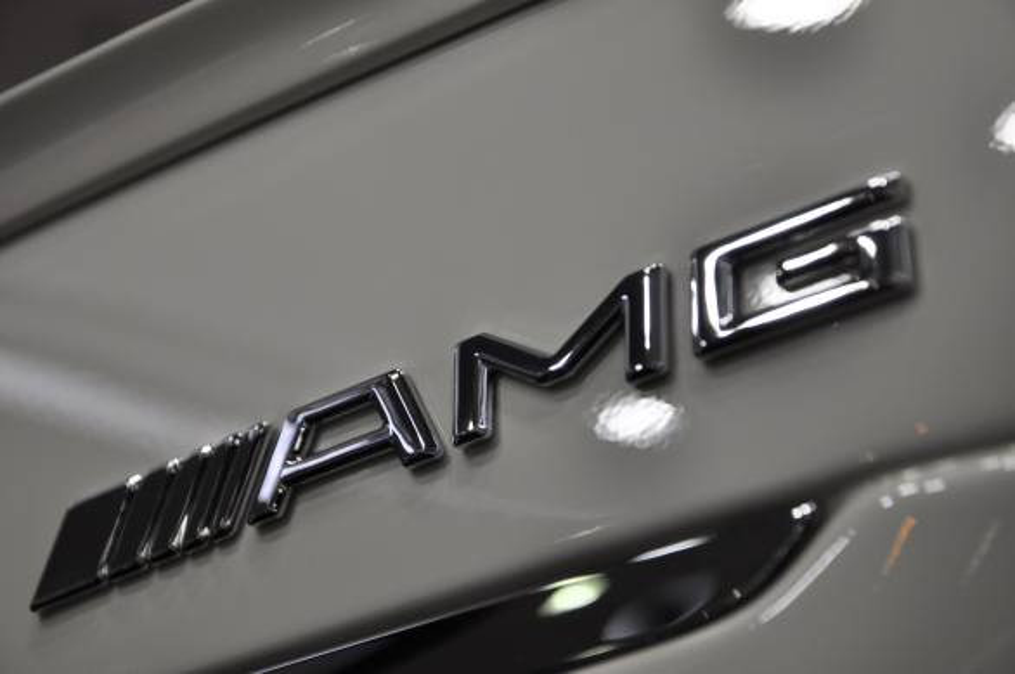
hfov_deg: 21.9
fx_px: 2618
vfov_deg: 14.7
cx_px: 508
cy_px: 337
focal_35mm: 93
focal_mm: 62
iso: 400
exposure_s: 1/125
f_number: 5.6
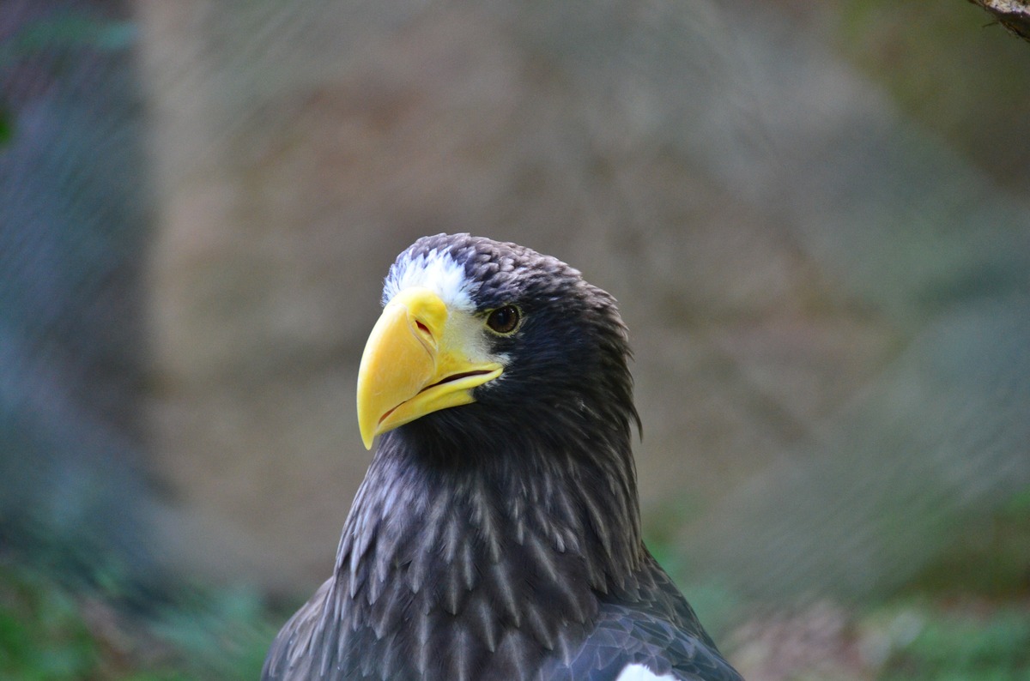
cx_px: 515
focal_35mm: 300
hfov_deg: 6.9
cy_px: 340
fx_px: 8563
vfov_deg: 4.6
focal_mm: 200
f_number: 5.6
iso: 1600
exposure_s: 1/60
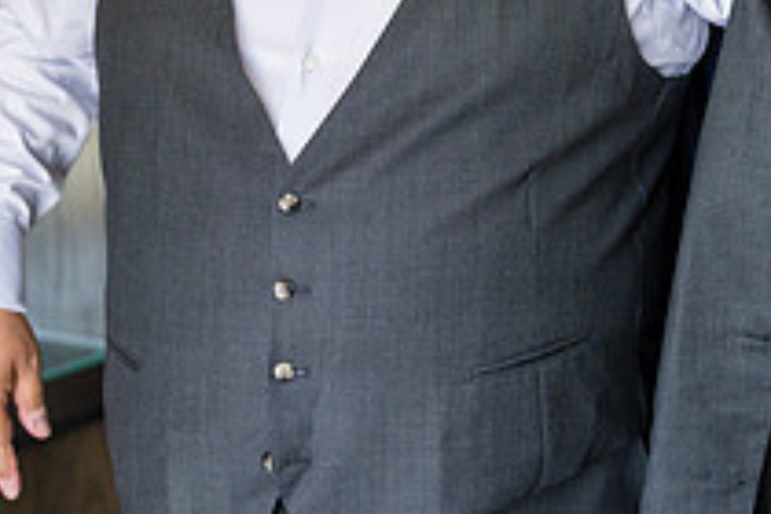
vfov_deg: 9.9
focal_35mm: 138
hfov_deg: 14.7
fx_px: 2955
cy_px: 50
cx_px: 734
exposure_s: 1/800
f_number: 1.8
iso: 1600
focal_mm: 50
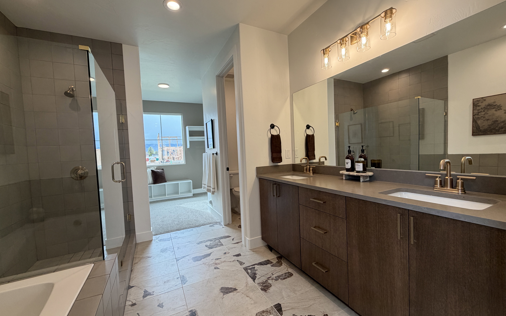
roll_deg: +2.6
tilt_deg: -2.2
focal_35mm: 15
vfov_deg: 74.8
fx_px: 207
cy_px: 159
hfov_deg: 101.5
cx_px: 255
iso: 200
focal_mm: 2.22
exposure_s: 1/120
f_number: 2.2
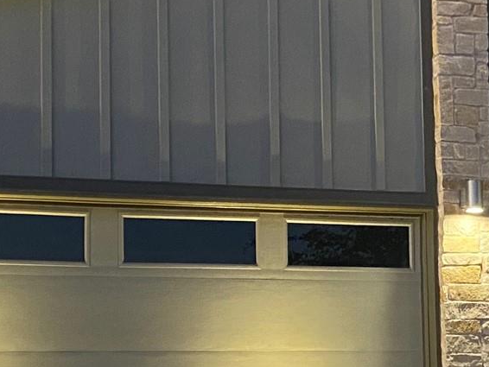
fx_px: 1328
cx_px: 356
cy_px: 320
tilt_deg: +7.1
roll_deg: +1.1
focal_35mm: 94
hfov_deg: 20.7
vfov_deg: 15.6
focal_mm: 4.25
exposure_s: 1/30
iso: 800
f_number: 1.8
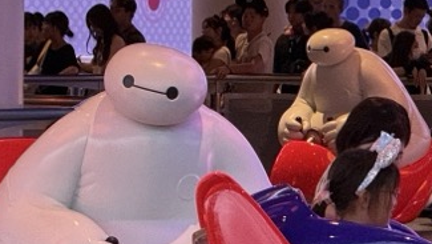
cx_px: 98
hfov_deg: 5.4
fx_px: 4606
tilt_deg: -1.6
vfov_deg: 3.0
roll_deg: -0.9
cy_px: 100
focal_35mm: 402
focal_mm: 15.66
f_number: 2.8
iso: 400
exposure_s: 1/50
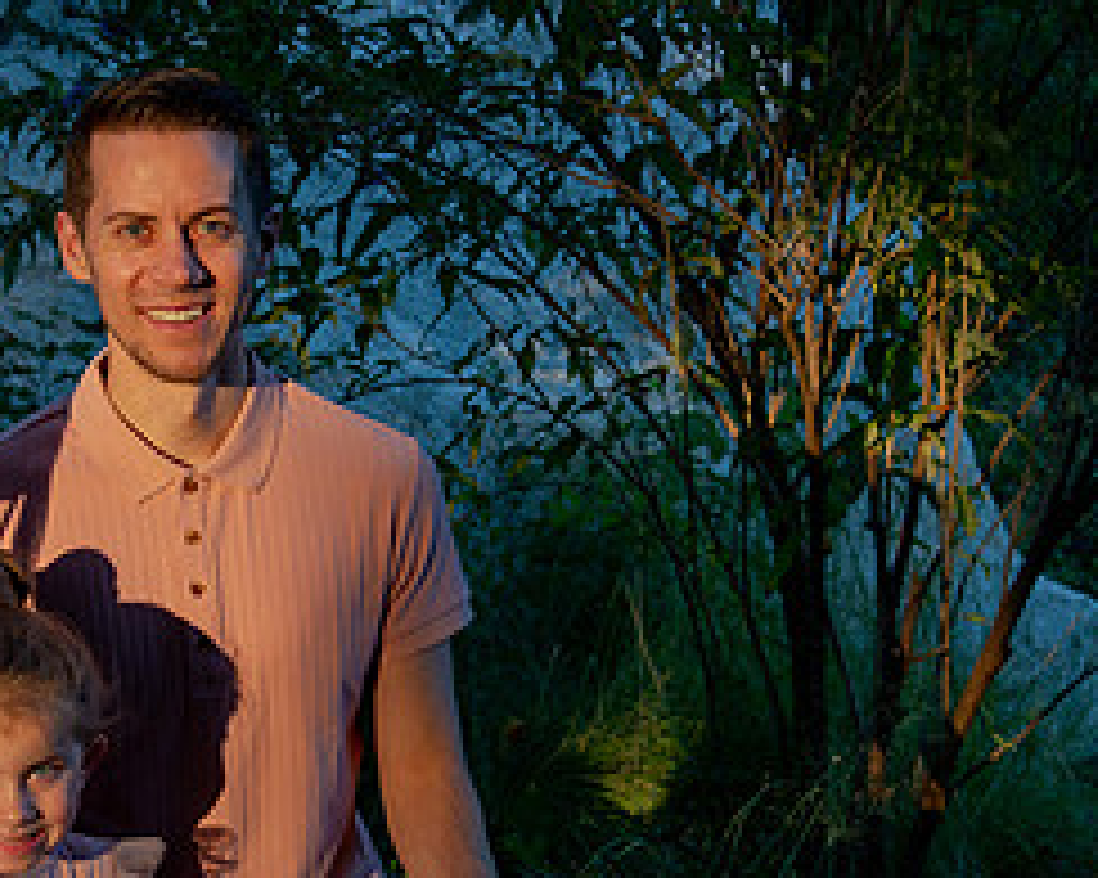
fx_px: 3183
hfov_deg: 19.5
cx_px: 346
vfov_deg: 15.7
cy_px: 576
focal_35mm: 98
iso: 640
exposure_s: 1/200
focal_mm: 44
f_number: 6.3
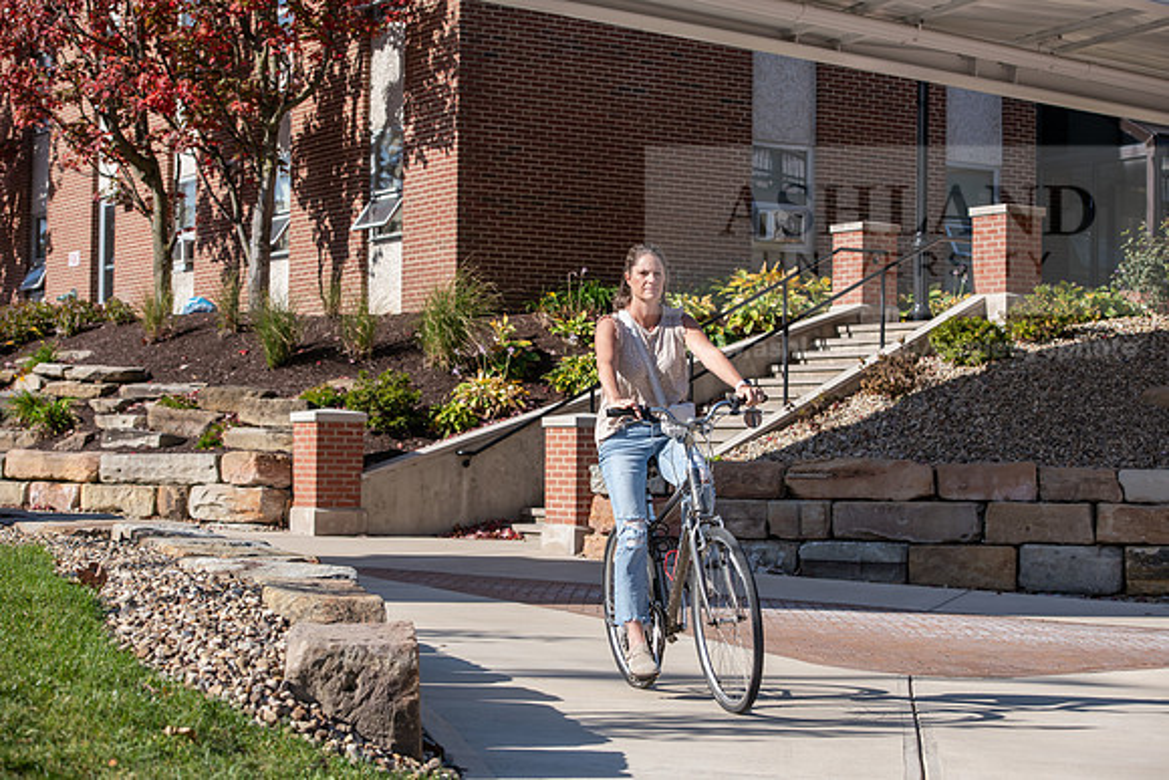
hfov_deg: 28.8
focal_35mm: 70
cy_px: 390
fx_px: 2273
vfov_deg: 19.5
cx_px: 584
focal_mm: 70
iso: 160
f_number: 5.6
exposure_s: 1/640
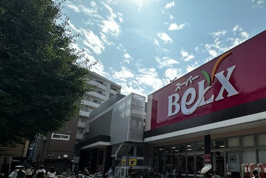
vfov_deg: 54.5
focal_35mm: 22
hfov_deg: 73.3
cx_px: 198
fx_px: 163
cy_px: 134
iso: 40
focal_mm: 2.22
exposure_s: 1/940
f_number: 2.2
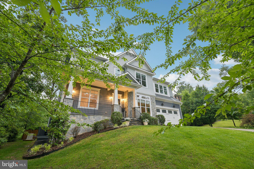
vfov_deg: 73.7
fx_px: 113
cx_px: 127
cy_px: 84
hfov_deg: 96.7
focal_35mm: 16
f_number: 8
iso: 400
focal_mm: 16
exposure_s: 1/8
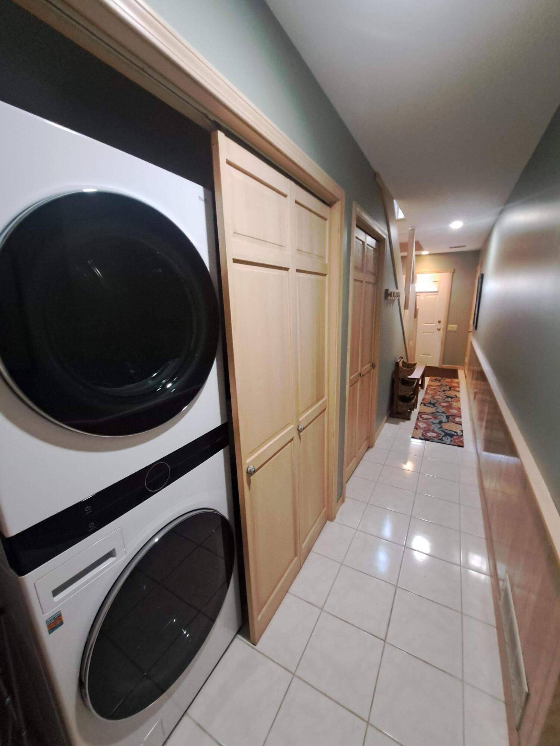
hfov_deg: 89.9
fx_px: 280
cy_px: 373
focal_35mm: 13
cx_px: 280
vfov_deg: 106.2
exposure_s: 1/24
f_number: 2.2
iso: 320
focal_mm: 1.74
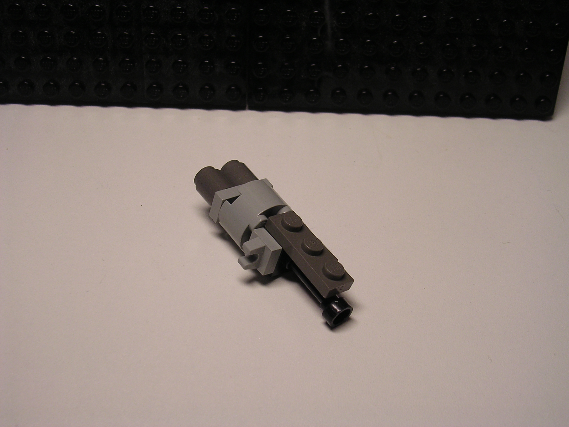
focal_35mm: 46
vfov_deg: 31.5
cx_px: 284
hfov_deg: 41.2
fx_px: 756
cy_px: 214
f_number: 3
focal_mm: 7.1
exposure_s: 1/81.8
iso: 100
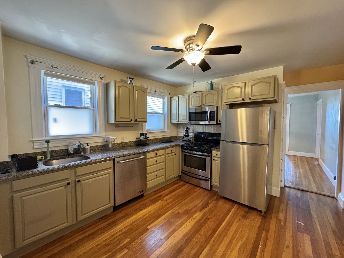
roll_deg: -0.4
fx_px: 139
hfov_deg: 102.1
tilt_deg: -2.9
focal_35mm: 14
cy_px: 129
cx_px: 172
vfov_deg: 85.7
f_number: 2.2
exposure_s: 1/60
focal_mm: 2.22
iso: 640
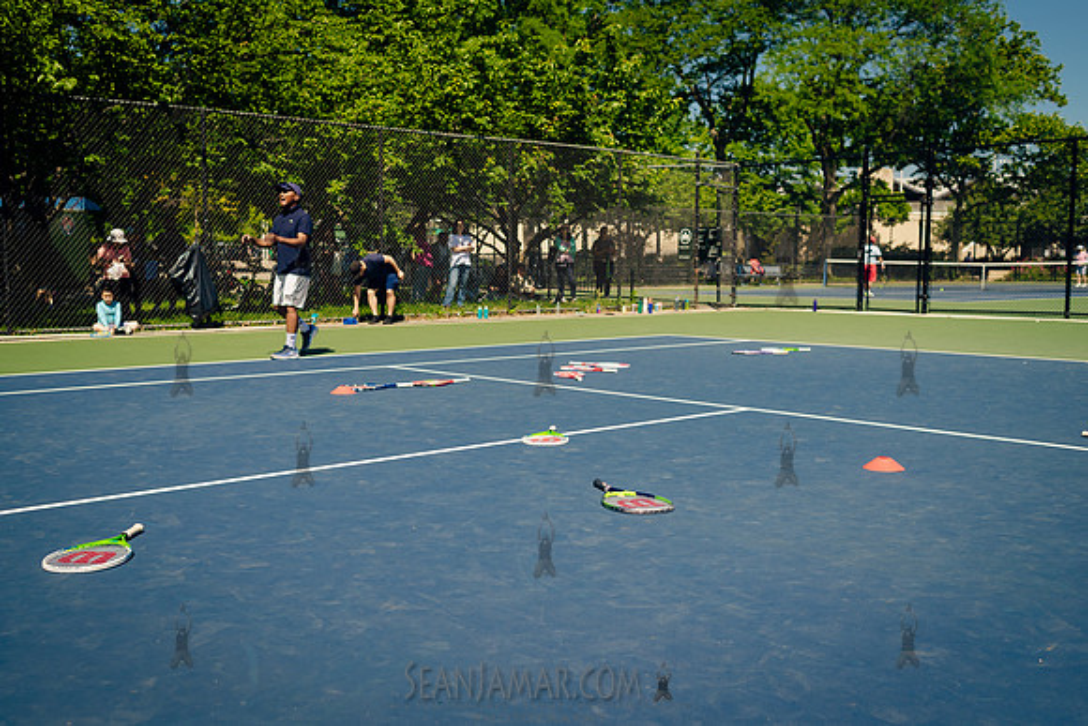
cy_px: 363
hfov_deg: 51.4
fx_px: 1131
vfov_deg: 35.6
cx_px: 544
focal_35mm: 37
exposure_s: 1/2000
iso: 200
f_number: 4
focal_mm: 35
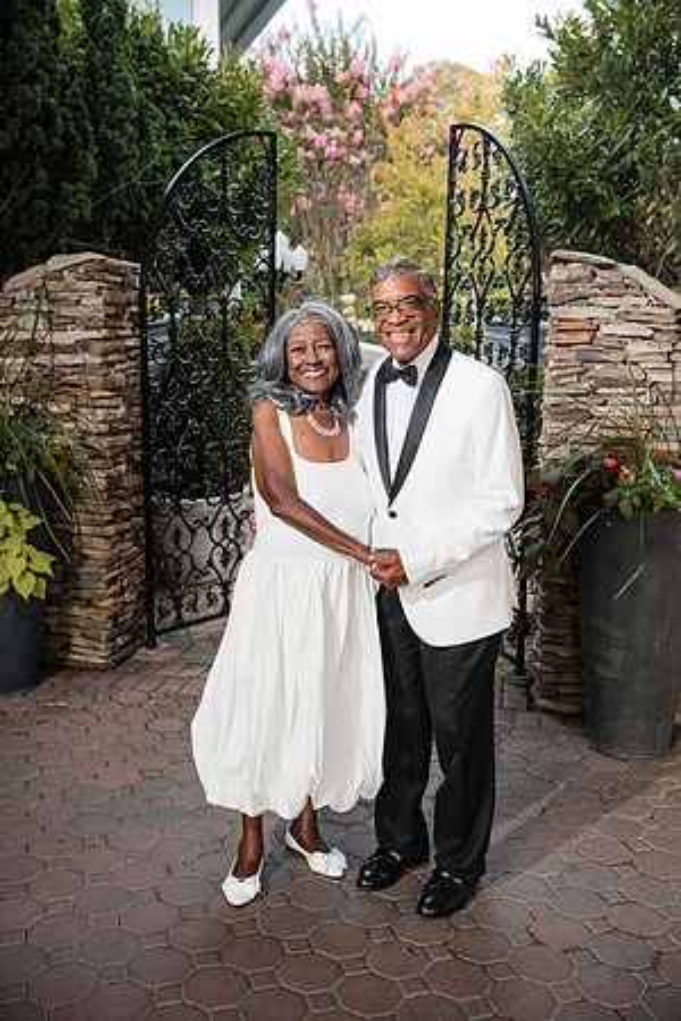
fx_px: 993
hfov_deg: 37.9
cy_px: 510
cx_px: 340
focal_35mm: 35
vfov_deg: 54.4
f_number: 4
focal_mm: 35
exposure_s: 1/250
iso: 640
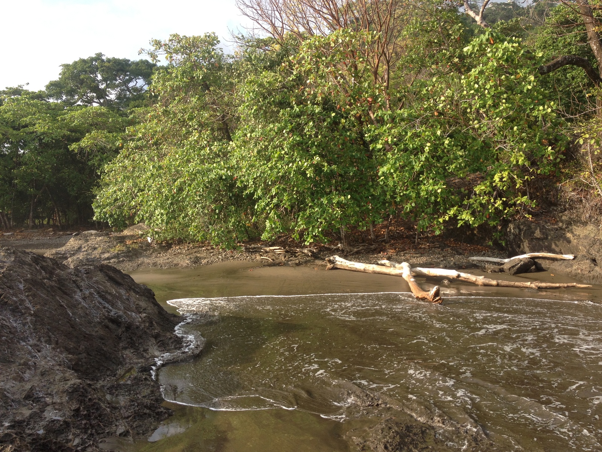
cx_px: 301
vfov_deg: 40.7
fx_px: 609
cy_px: 226
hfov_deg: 52.6
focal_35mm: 35
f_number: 2.4
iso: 50
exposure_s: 1/613
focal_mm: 4.28
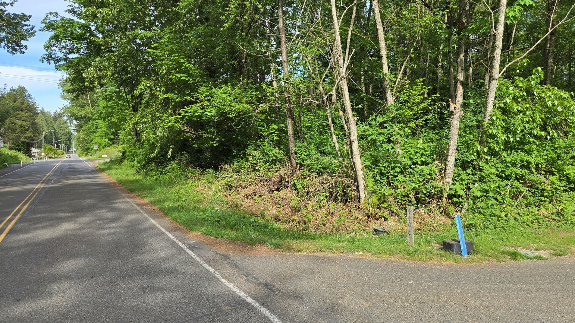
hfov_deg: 71.9
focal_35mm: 26
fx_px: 396
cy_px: 140
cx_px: 293
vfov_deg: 44.3
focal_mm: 5.4
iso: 25
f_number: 1.8
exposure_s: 1/699
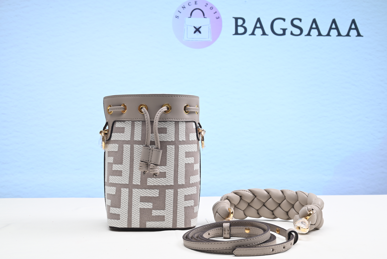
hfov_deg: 46.4
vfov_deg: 31.9
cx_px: 194
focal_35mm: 42
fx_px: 452
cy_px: 130
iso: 100
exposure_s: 1/2
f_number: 16
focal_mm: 42
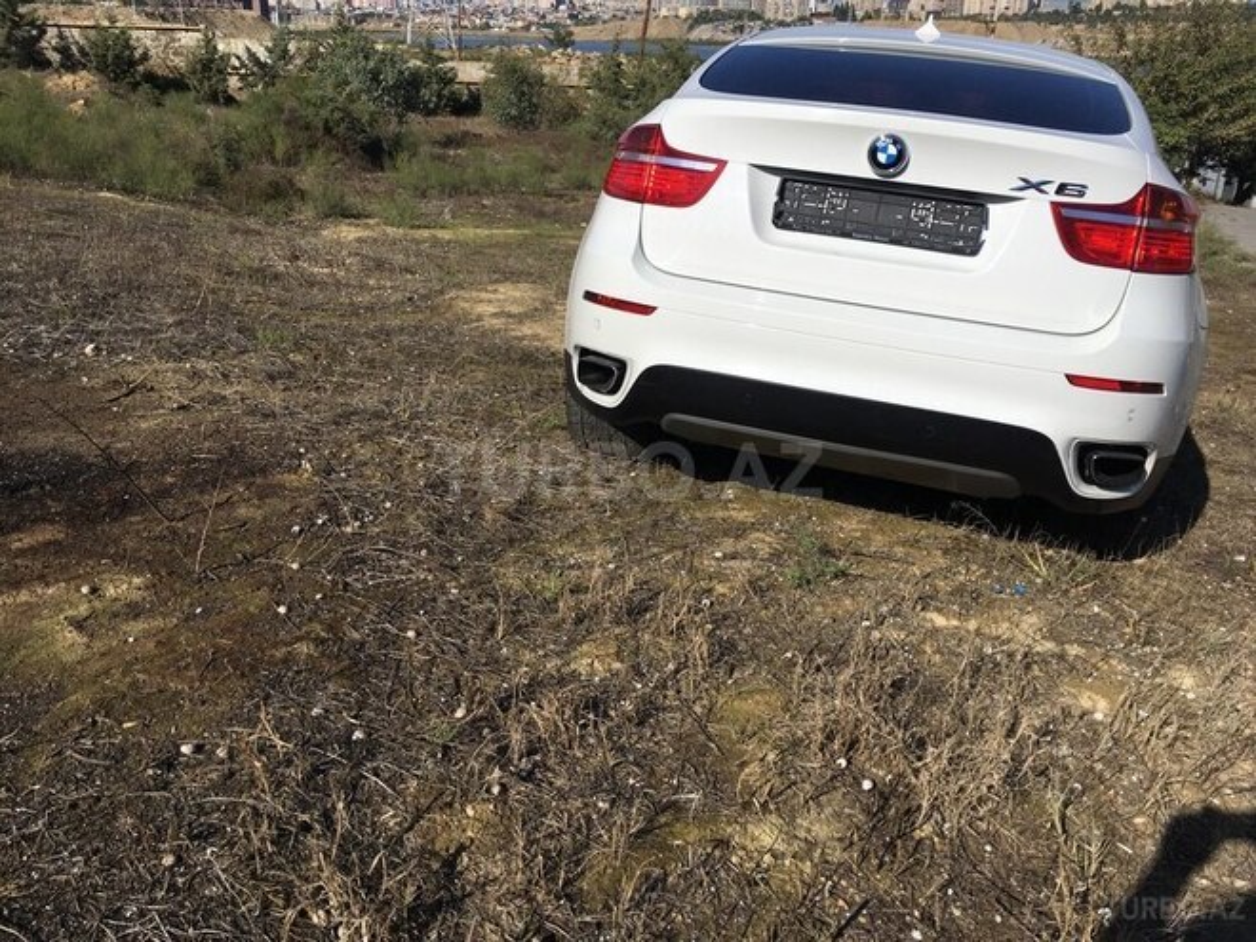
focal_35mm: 29
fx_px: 1052
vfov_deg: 48.2
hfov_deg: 61.7
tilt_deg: -23.0
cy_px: 471
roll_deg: -0.7
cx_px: 628
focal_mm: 4.15
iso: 25
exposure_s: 1/3077
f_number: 2.2
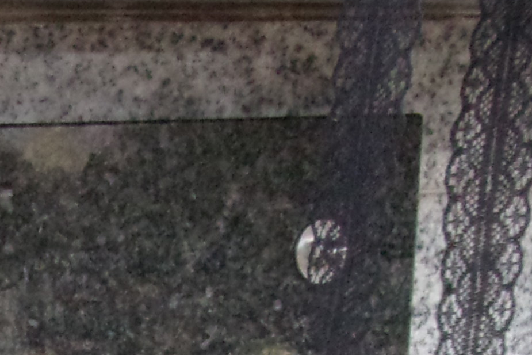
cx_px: -216
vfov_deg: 8.4
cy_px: 953
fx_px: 2143
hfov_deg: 13.5
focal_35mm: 145
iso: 365
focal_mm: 5.1
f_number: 3.9
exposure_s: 1/125
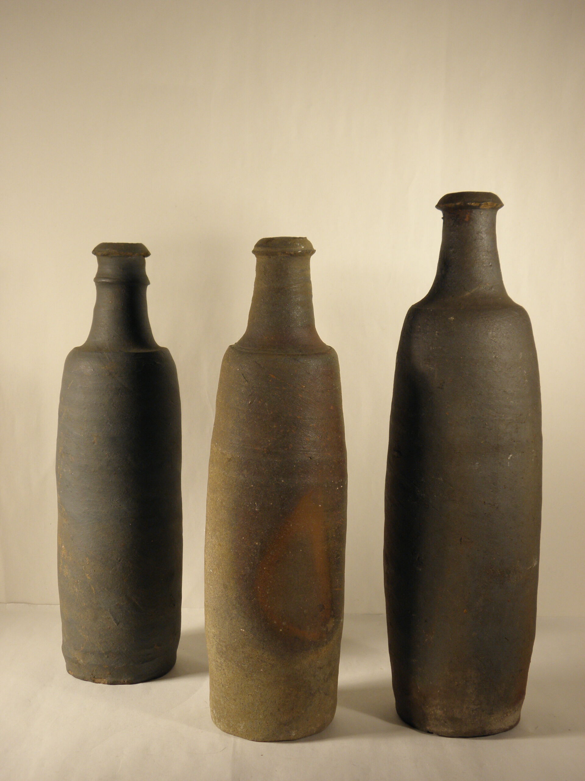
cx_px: 292
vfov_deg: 40.4
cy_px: 390
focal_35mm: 47
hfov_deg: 30.9
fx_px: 1059
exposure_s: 1/50
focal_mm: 8.6
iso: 100
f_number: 3.9
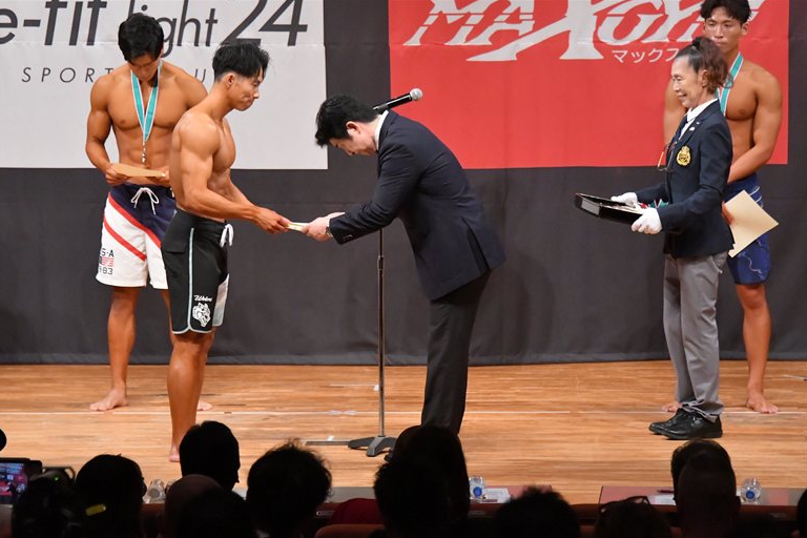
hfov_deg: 8.5
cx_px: 404
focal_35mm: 242
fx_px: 5424
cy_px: 270
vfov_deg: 5.7
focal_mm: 160
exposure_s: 1/400
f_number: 5.6
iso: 9000
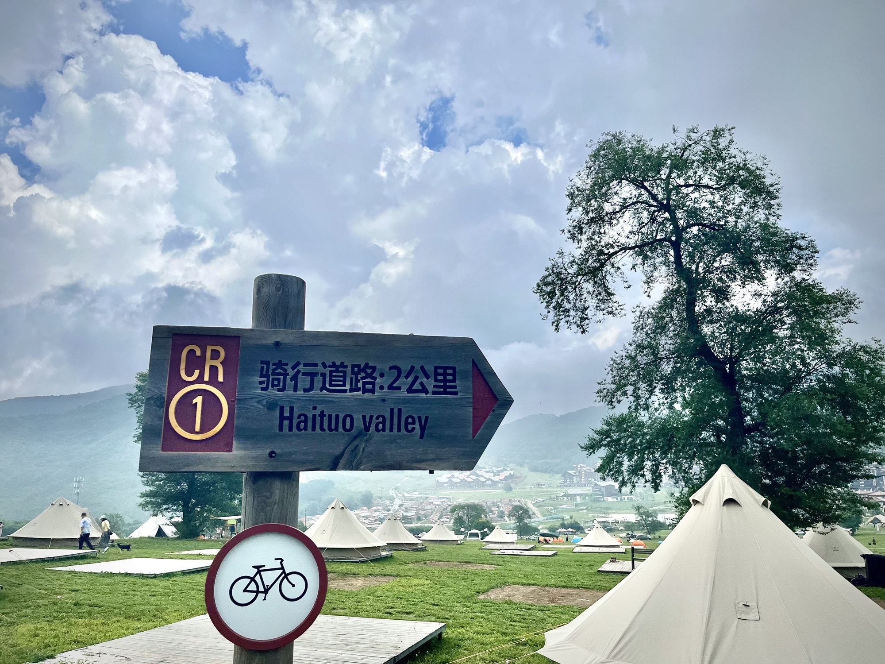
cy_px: 332
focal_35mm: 26
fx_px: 665
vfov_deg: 53.1
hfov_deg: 67.3
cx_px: 442
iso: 50
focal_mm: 5.1
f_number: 1.6
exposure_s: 1/9901
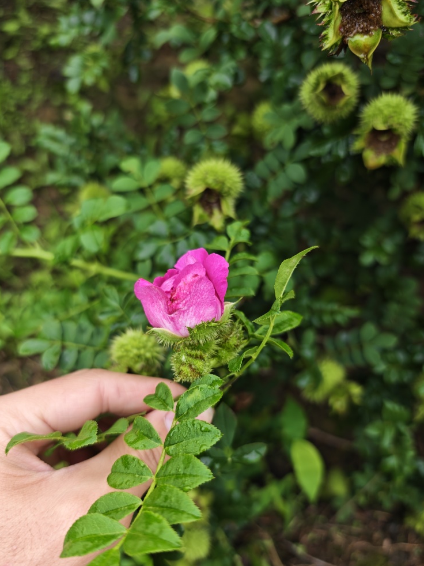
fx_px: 408
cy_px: 300
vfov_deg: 69.3
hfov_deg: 54.8
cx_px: 219
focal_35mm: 25
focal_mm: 6.68
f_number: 1.44
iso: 50
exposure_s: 1/280
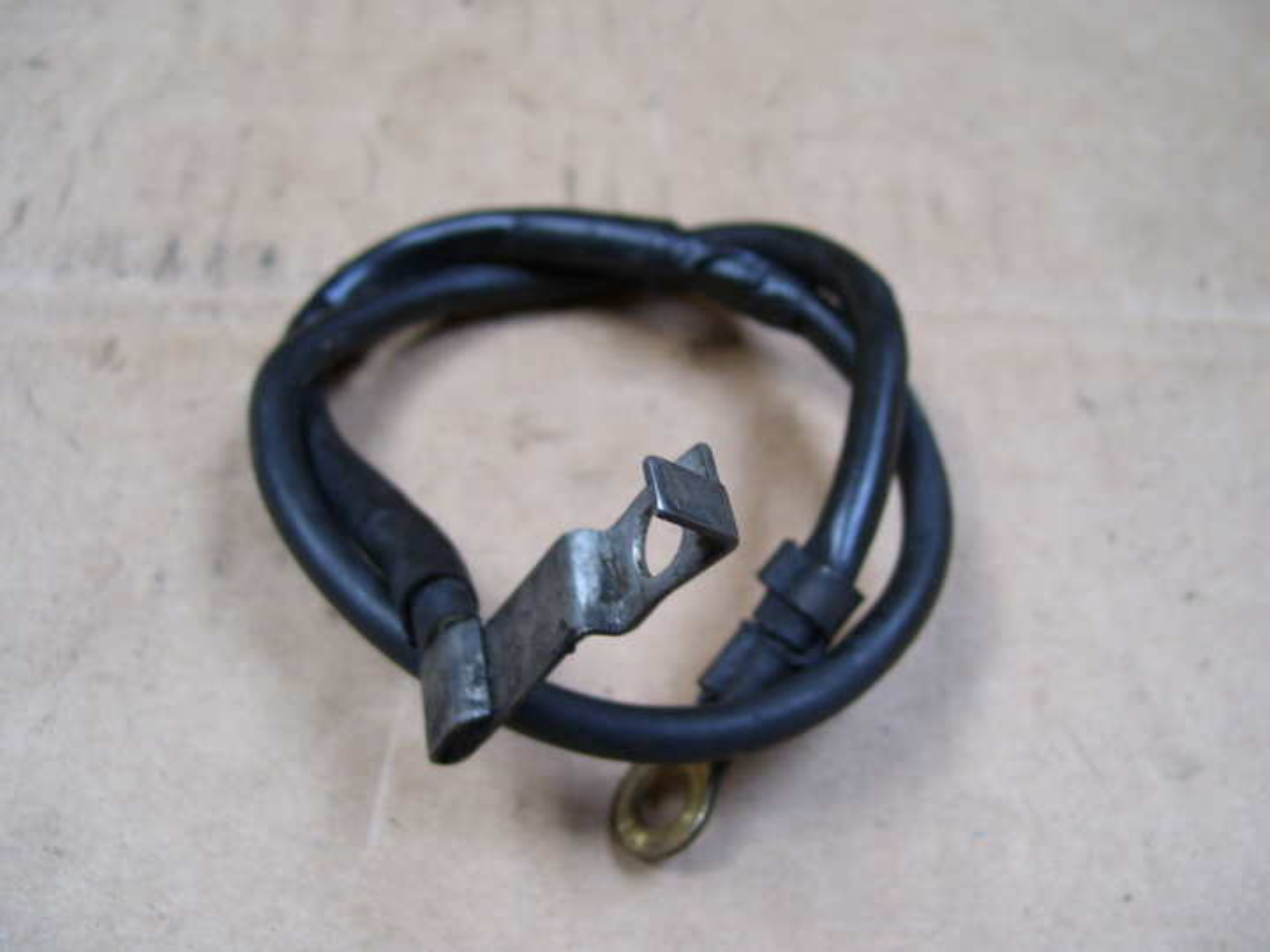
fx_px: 1357
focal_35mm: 37
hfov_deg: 50.1
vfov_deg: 38.7
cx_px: 635
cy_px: 476
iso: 100
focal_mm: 6
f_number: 2.7
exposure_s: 1/30
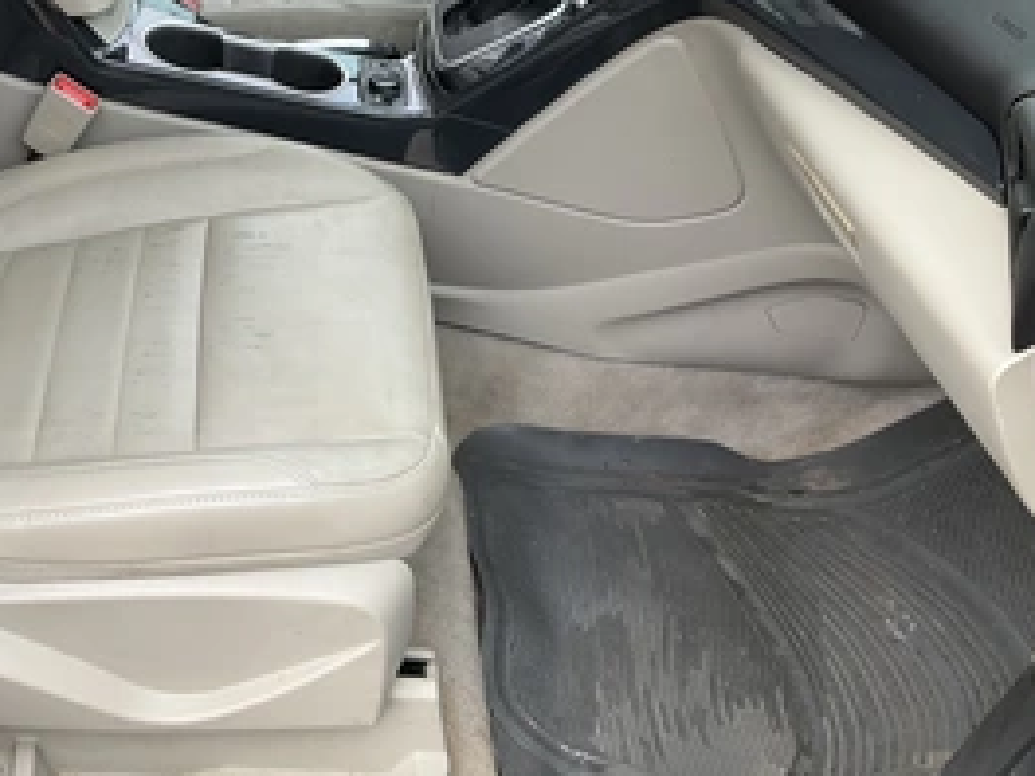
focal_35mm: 44
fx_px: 1316
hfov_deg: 42.1
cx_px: 302
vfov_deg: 32.8
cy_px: 302
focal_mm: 3
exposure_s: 1/204
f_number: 1.8
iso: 20
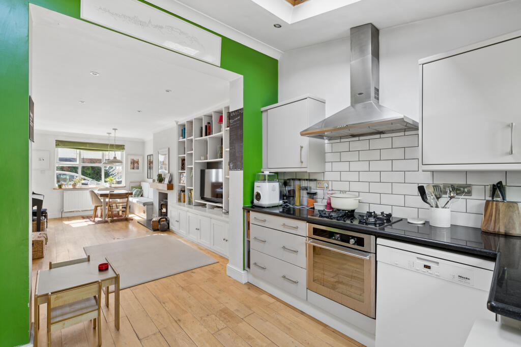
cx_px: 260
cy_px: 174
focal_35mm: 16
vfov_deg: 73.8
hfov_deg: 96.7
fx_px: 232
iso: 250
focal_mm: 16
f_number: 5.6
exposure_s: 1/13
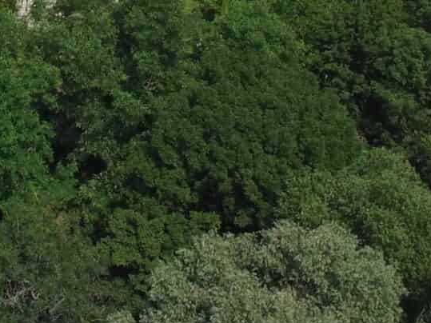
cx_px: 37
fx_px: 1183
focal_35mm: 95
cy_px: -115
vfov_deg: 14.8
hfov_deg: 20.2
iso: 100
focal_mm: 3.61
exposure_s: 1/1272
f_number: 2.8
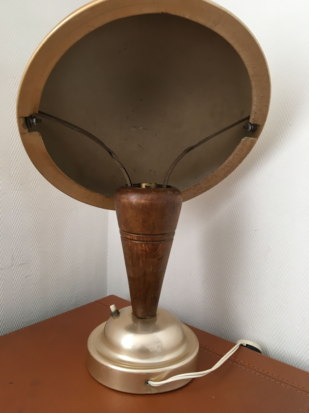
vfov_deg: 61.7
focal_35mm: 29
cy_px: 206
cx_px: 154
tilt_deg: -8.0
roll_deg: -1.4
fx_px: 345
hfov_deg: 48.2
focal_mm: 4.15
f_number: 2.2
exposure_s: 1/33
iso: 32
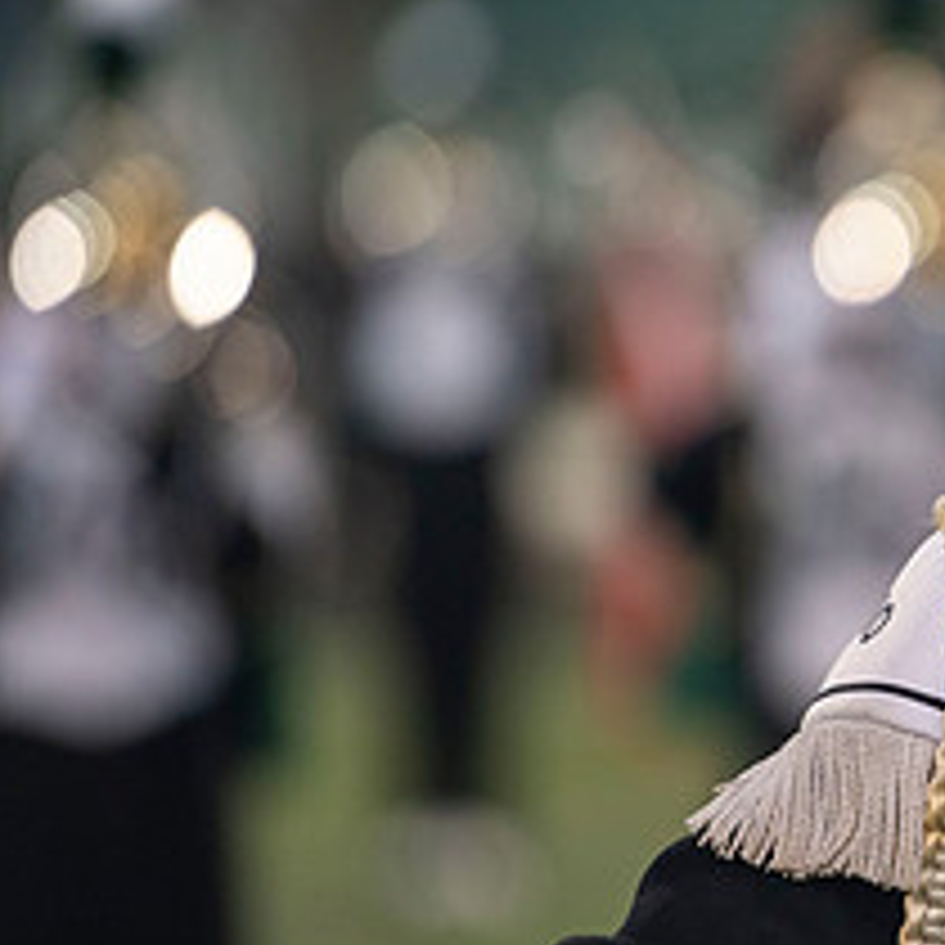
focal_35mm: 469
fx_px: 14485
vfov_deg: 3.7
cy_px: 428
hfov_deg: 3.7
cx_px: 1296
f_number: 2.8
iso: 1000
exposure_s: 1/500
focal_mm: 200
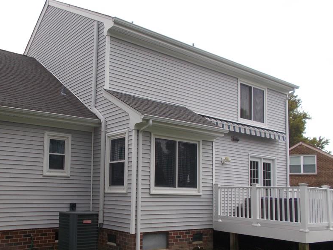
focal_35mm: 34
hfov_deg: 53.2
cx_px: 118
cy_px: 157
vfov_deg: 41.5
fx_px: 327
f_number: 8
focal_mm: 4.6
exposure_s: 1/125
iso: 80
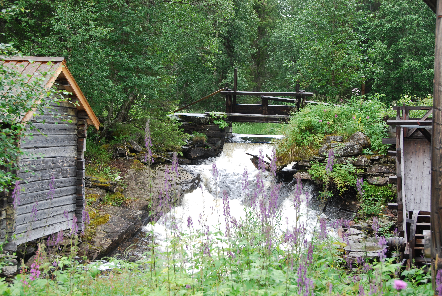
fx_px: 848
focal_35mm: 69
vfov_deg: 19.8
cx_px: 221
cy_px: 148
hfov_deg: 29.2
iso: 200
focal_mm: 46
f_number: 7.1
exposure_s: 1/60
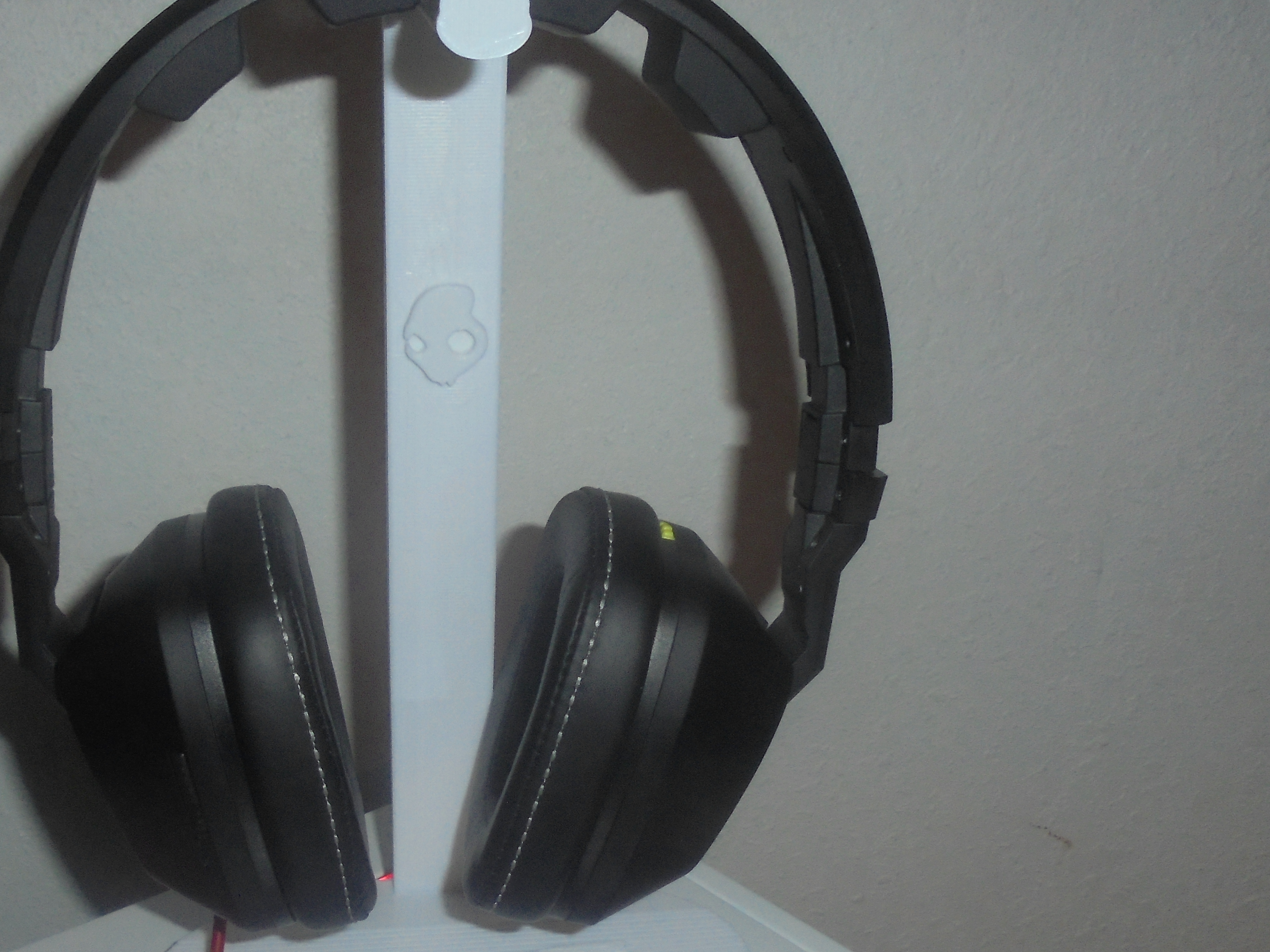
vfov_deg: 34.8
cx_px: 424
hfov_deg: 45.1
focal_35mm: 41
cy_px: 636
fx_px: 1504
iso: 200
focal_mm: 4.6
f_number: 3.5
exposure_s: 1/30
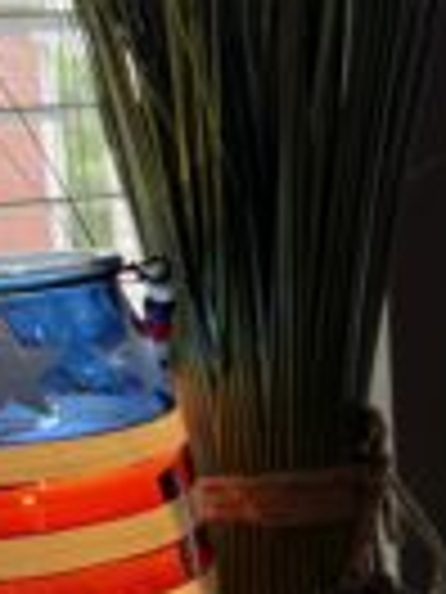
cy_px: 504
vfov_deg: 26.0
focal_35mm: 73
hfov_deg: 20.1
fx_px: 1254
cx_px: 180
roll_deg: +4.1
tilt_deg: -12.2
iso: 200
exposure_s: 1/79
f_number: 1.78
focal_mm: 6.76
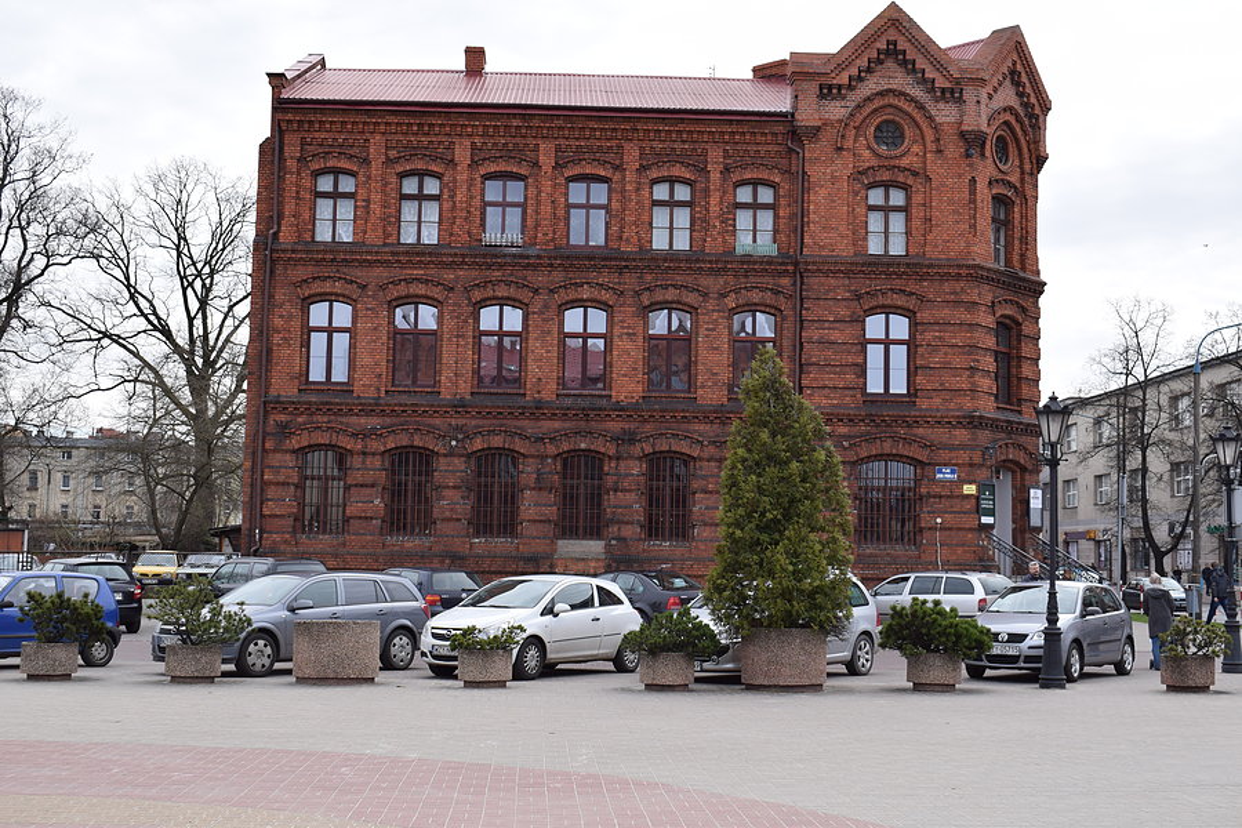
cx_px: 621
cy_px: 414
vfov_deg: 28.9
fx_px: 1604
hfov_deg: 42.3
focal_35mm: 46
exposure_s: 1/320
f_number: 9
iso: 200
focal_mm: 31
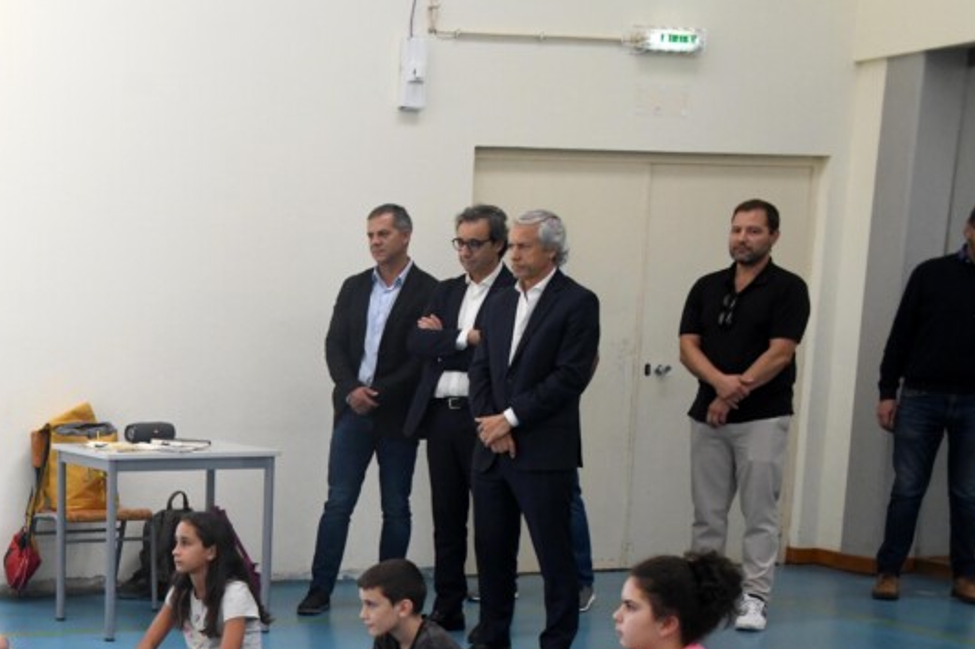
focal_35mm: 79
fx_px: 2138
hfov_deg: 24.0
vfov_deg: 16.8
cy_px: 673
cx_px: -97
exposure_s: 1/640
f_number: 5.6
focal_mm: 35
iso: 2500
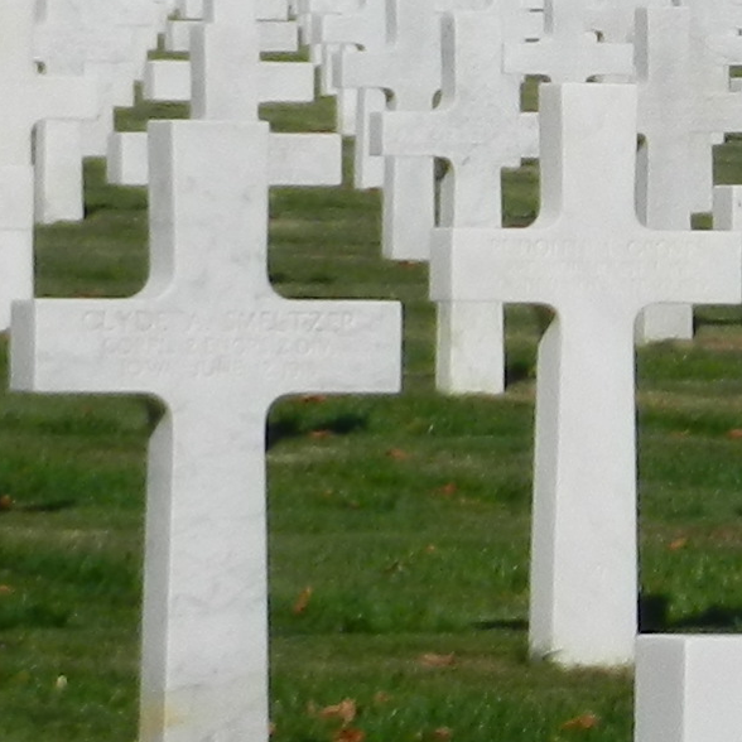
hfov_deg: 3.7
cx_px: 1248
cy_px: 81
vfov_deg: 3.7
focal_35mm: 469
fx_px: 11374
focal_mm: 14.1
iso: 160
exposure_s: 1/640
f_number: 9.6
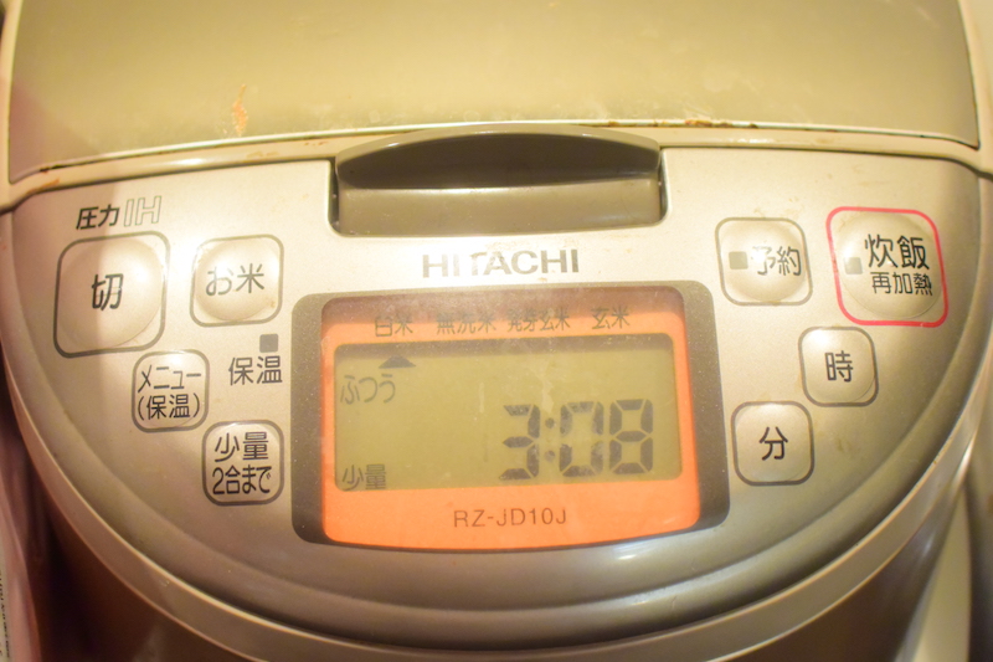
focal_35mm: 49
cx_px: 496
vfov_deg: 27.5
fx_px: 1351
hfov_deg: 40.4
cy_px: 331
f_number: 2
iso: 800
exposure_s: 1/80
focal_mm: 18.5
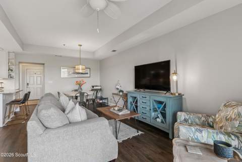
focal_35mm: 17
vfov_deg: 70.4
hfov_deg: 93.3
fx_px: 114
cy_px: 81
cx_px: 121
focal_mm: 17
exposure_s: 1/13
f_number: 8
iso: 250
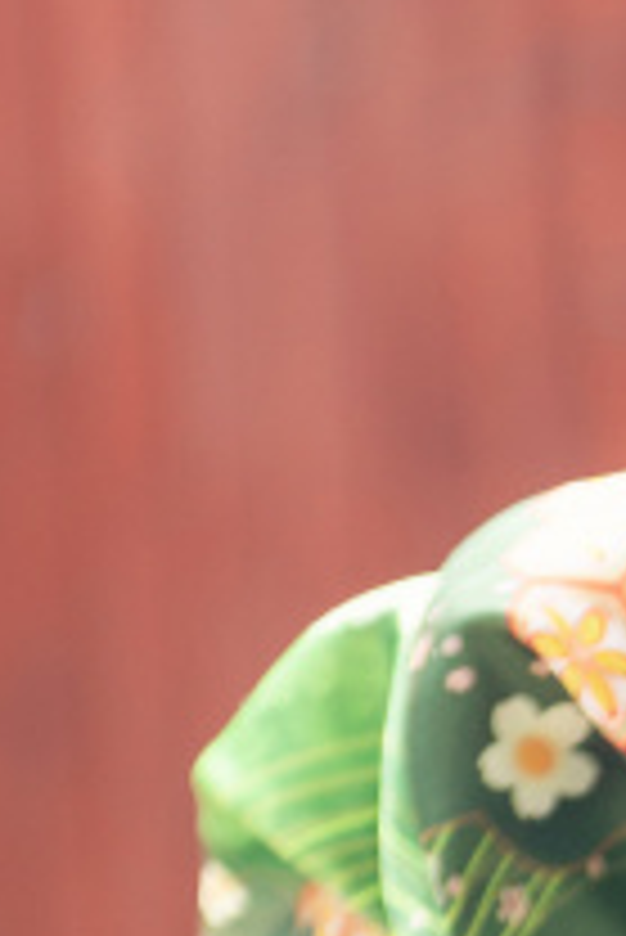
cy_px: 2007
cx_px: 1729
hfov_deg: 5.6
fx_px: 6015
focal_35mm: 231
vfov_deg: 8.4
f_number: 1.4
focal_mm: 40
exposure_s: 1/2000
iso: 100
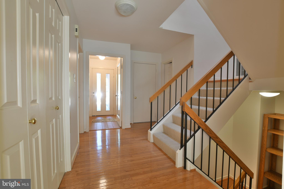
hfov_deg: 100.4
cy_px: 94
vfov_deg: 77.3
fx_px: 118
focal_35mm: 15
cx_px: 142
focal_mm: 10
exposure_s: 1
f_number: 8
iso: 100
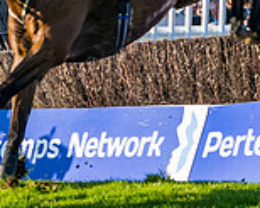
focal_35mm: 509
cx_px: 21
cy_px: 17
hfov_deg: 3.8
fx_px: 3914
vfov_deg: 3.0
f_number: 4
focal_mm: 86
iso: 200
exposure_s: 1/1250
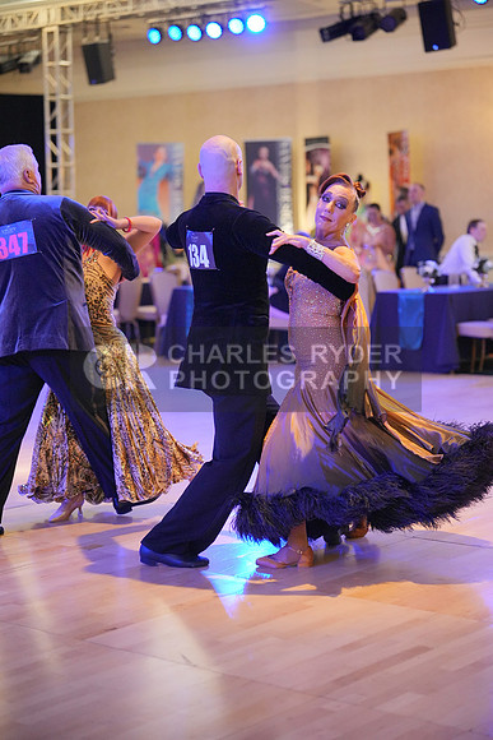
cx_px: 246
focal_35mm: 70
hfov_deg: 19.5
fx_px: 1437
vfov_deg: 28.8
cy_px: 370
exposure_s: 1/500
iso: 5000
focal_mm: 70
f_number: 2
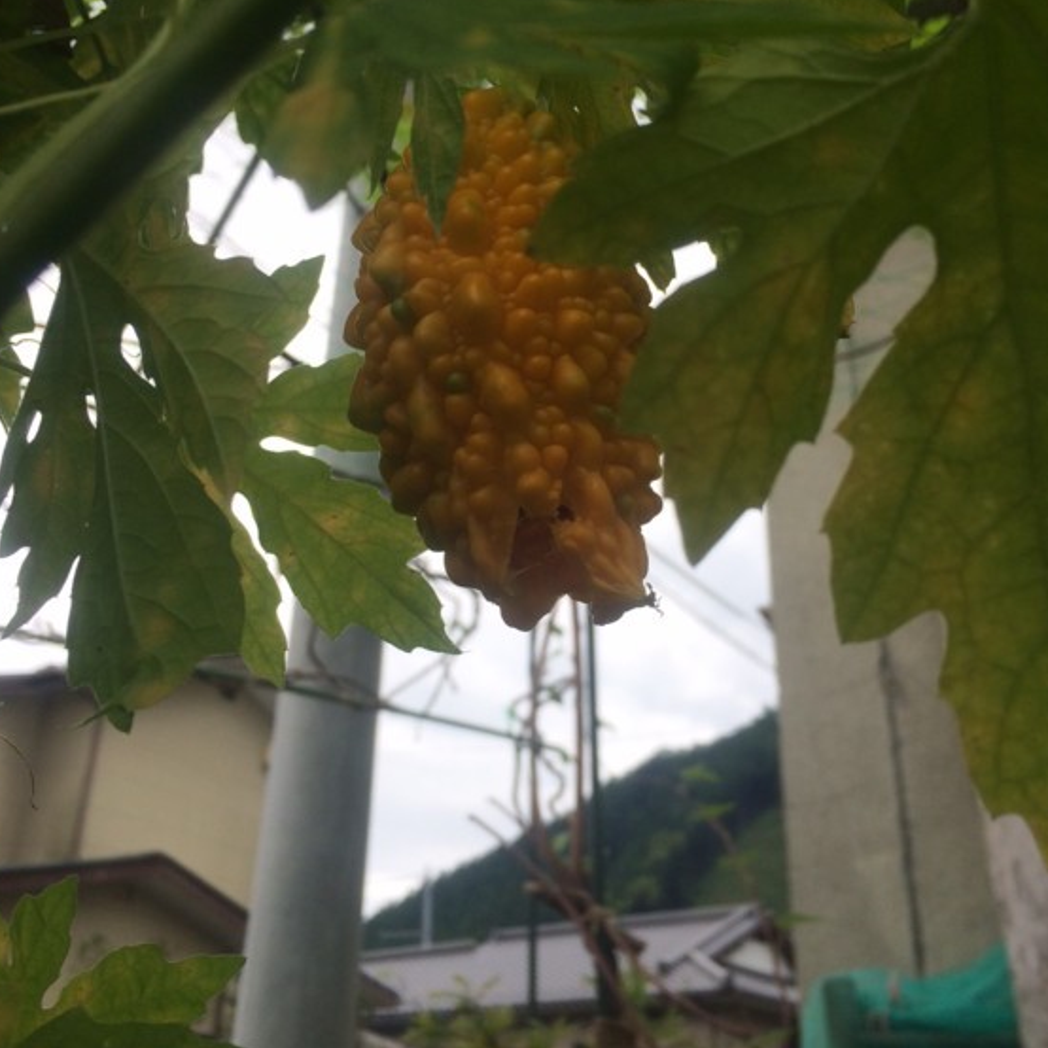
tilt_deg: +28.2
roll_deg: -1.7
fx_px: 1267
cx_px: 539
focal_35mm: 37
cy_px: 475
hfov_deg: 44.9
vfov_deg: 44.9
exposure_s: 1/912
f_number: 2.2
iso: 32
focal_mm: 4.15
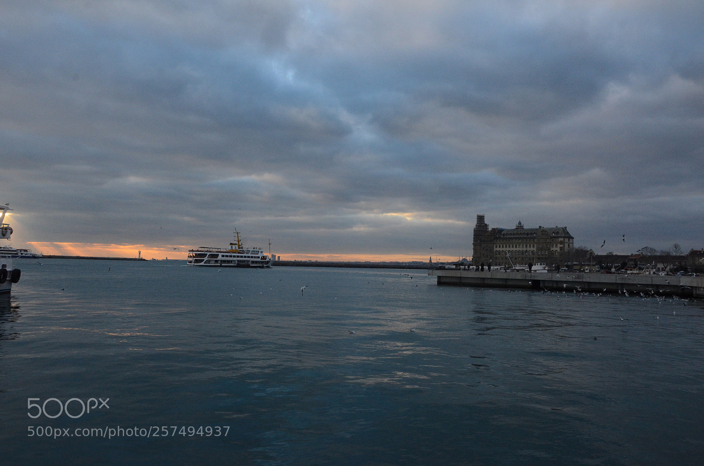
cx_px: 352
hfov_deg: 67.5
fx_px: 527
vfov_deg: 47.7
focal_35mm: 27
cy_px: 233
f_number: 10
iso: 2000
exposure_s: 1/400
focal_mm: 18
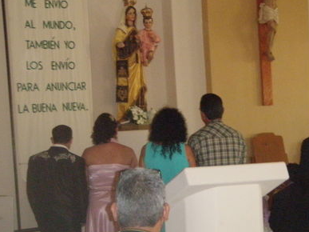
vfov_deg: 15.4
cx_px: 240
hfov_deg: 20.3
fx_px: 857
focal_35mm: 96
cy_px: 124
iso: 640
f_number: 4.2
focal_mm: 10.28
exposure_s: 1/40
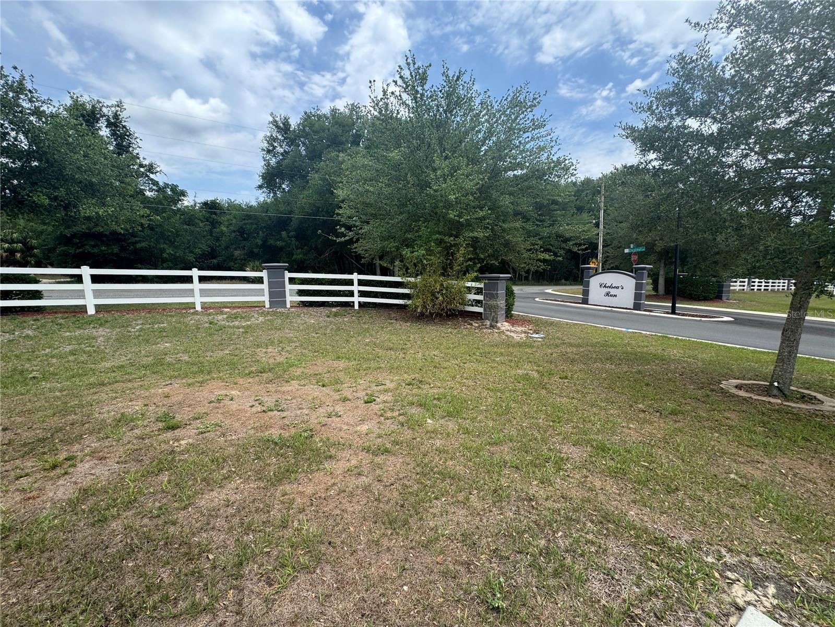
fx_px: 338
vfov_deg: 85.7
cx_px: 418
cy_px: 314
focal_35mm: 14
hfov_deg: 102.1
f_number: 2.2
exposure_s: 1/910
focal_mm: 2.22
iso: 50
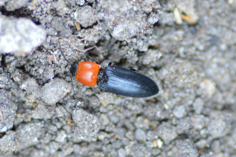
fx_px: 1075
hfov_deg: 12.5
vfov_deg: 8.4
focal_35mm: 164
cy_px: 81
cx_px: 116
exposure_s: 1/125
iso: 500
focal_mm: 100
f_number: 4.2
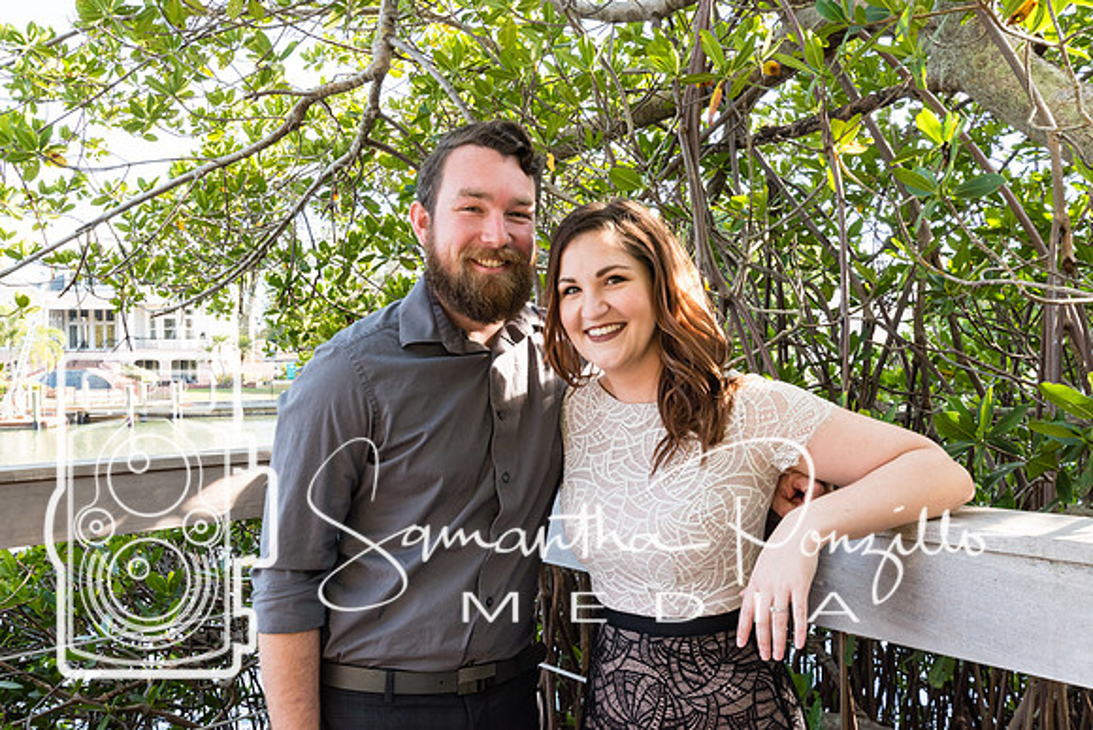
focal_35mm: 31
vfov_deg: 42.9
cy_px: 365
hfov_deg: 61.0
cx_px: 552
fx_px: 928
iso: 400
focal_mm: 20
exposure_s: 1/200
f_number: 7.1
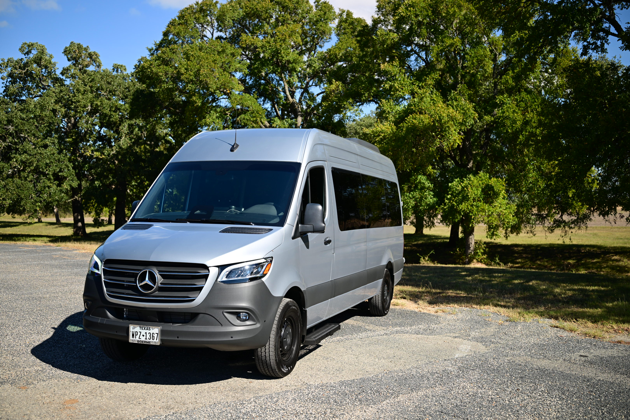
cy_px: 210
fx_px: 630
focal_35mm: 36
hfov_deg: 53.1
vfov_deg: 36.9
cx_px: 315
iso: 100
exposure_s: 1/640
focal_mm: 36
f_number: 2.8
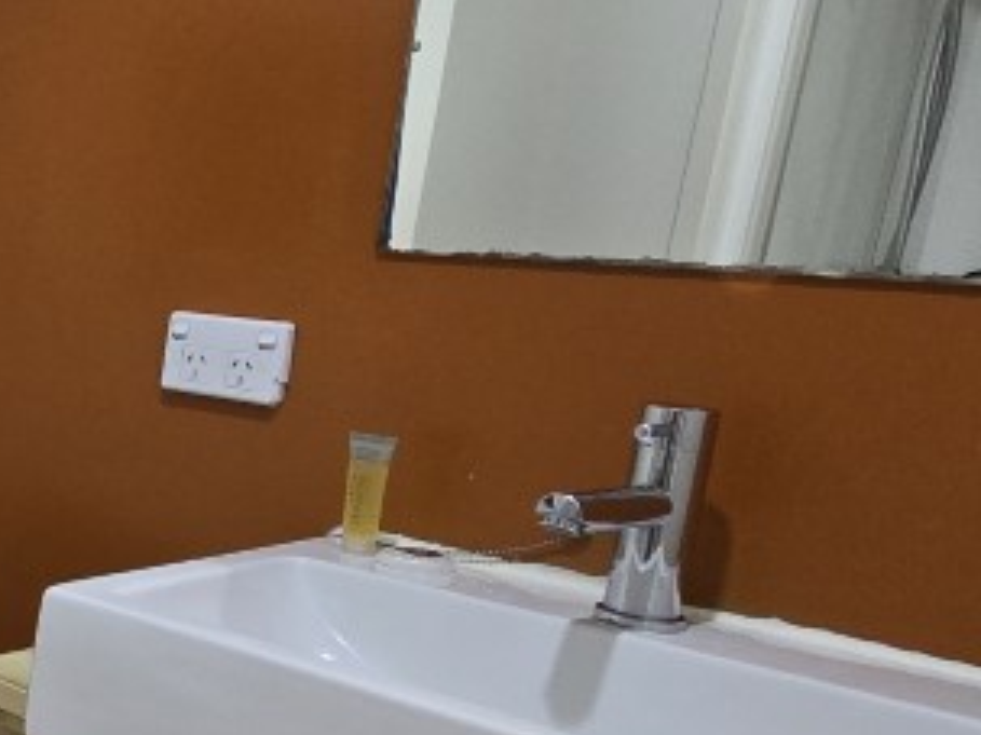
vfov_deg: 32.7
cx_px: -466
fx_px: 1246
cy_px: 460
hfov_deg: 28.8
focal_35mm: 44
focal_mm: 2.2
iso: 400
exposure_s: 1/50
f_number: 2.2
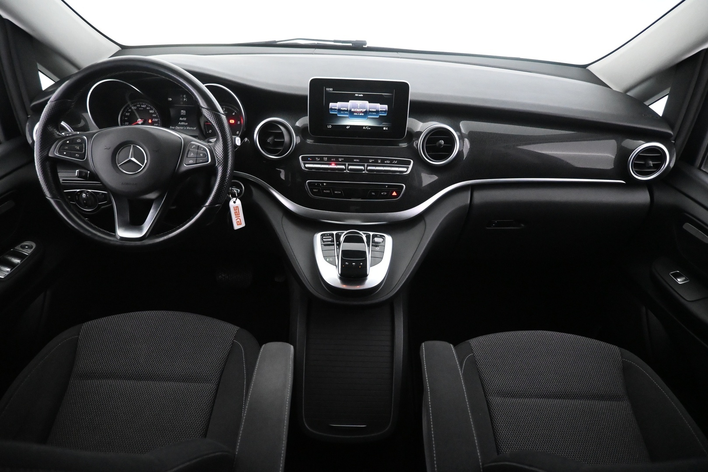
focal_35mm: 24
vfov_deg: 53.1
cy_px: 236
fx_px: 472
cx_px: 354
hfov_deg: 73.7
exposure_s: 1/60
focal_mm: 16
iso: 5600
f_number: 3.5
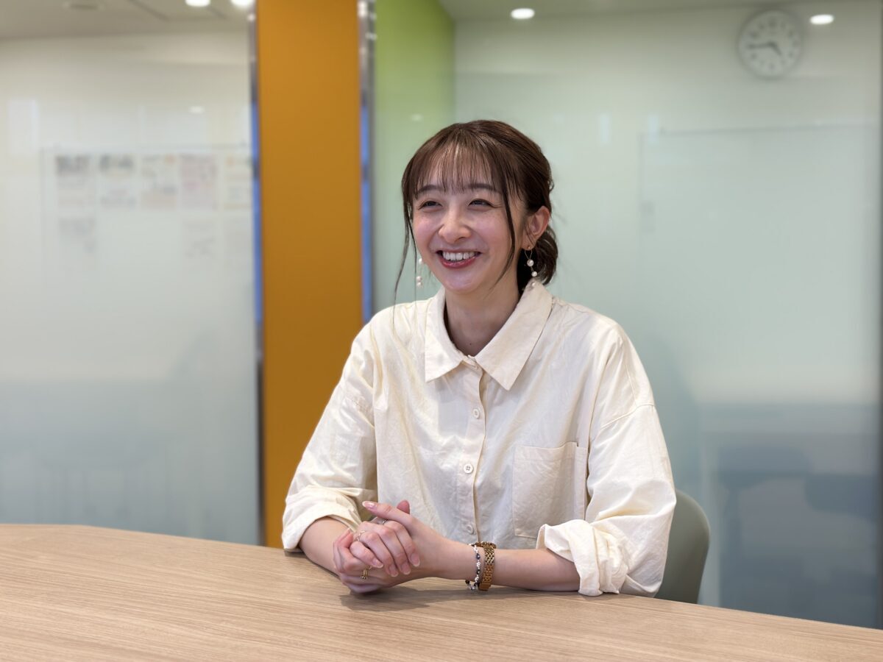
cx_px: 442
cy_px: 331
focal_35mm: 48
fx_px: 1224
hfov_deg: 39.7
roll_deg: +0.6
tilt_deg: -2.6
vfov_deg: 30.3
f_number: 1.78
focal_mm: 6.86
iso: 80
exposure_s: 1/100
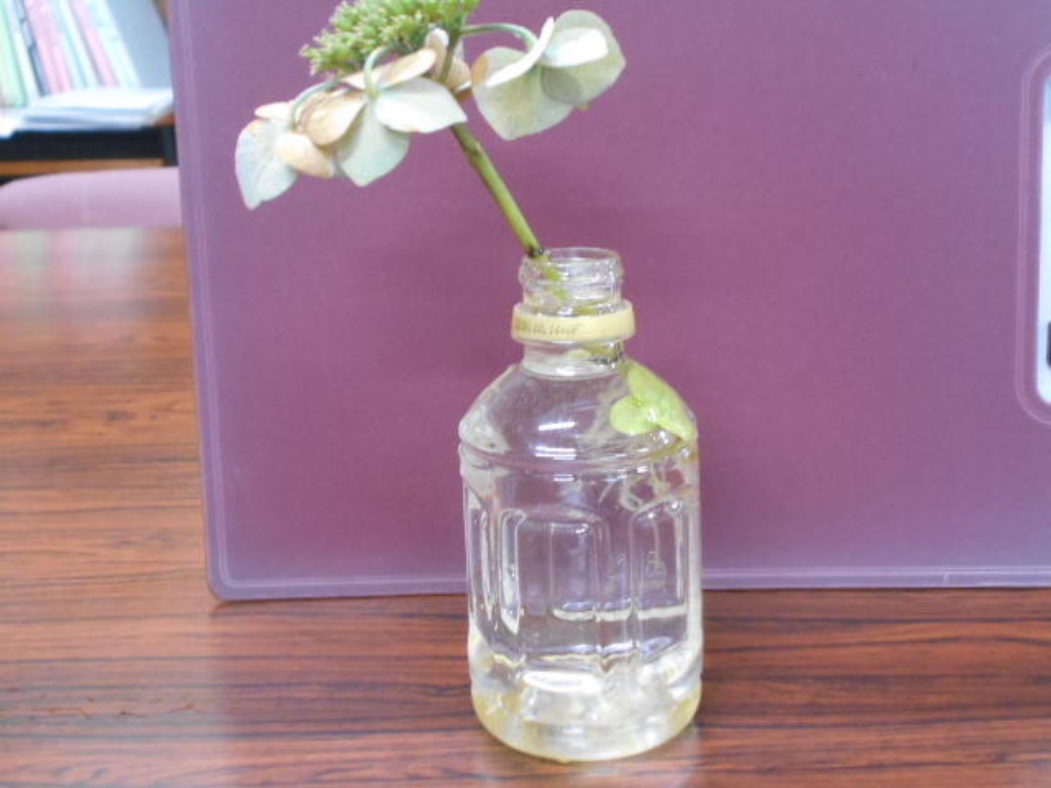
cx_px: 526
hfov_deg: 38.2
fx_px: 1518
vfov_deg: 29.1
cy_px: 394
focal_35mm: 50
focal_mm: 8.8
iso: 800
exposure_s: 1/20
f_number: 4.5
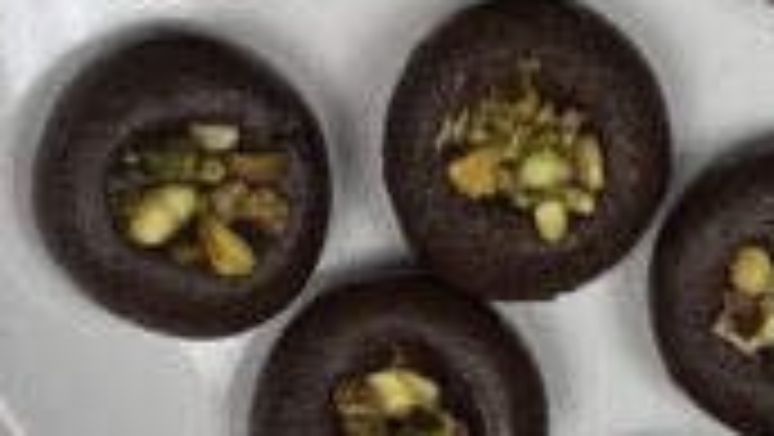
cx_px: 252
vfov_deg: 6.9
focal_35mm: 169
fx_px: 3471
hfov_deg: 12.7
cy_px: -562
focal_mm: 5.7
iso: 50
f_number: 1.5
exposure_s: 1/448
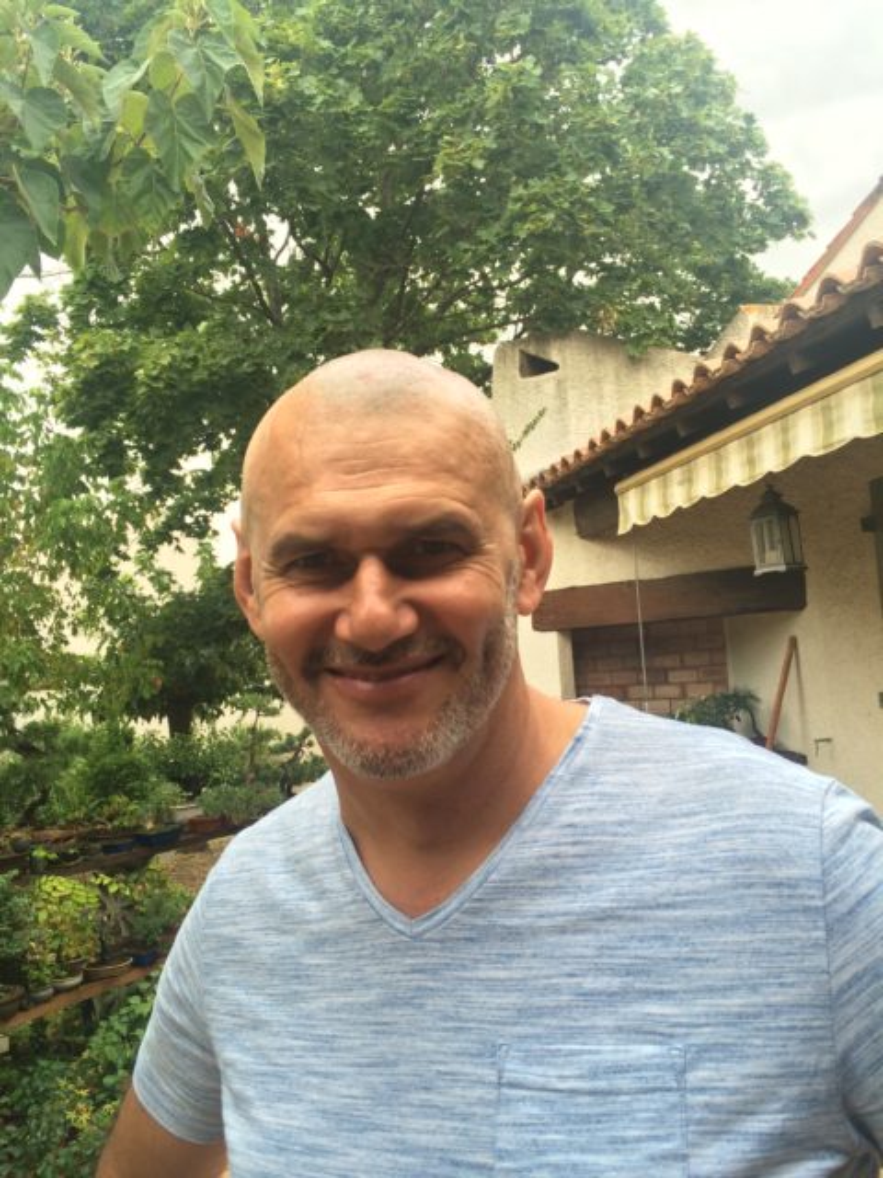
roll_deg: +4.6
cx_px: 442
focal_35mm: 29
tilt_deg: +2.2
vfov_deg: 61.7
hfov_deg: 48.2
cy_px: 589
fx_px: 986
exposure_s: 1/122
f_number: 2.2
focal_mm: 4.15
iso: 32
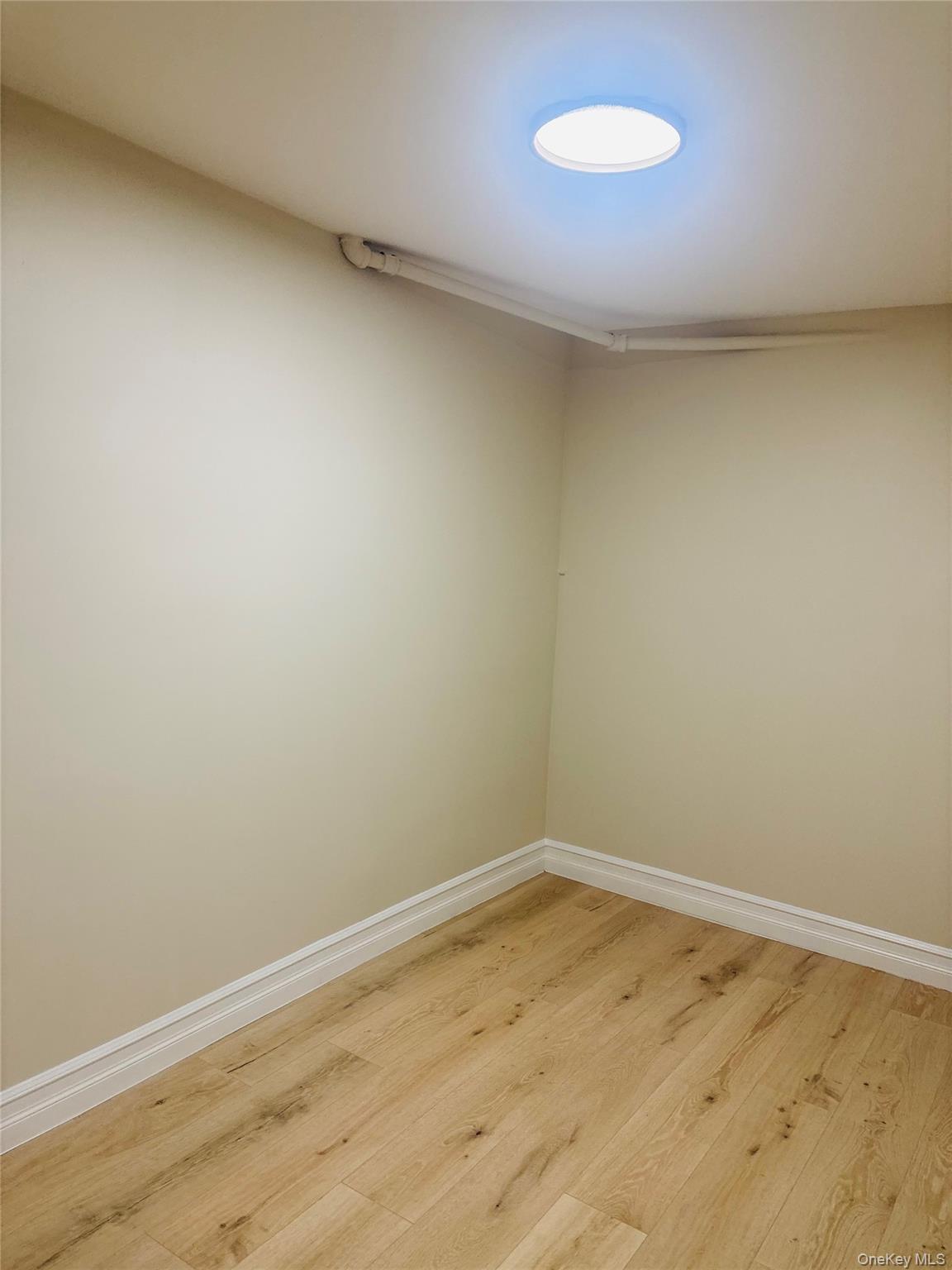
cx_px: 476
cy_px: 635
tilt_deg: -6.5
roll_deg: -4.6
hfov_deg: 53.1
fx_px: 953
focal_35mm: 26
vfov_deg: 67.3
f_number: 1.6
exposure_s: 1/120
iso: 100
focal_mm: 5.96
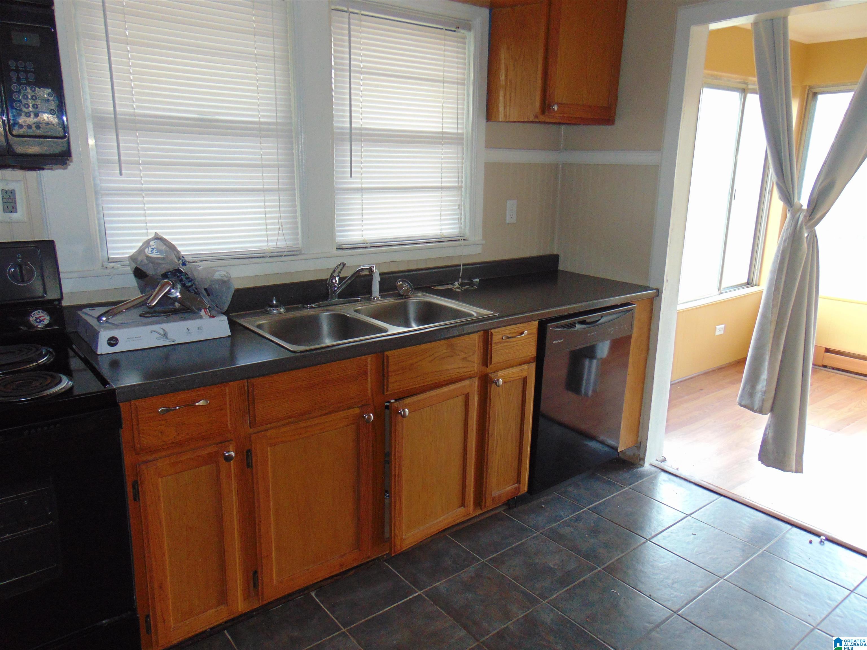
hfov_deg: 69.4
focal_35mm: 25
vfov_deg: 54.9
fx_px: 626
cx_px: 434
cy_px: 325
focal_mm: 4.5
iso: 200
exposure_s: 1/30
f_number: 3
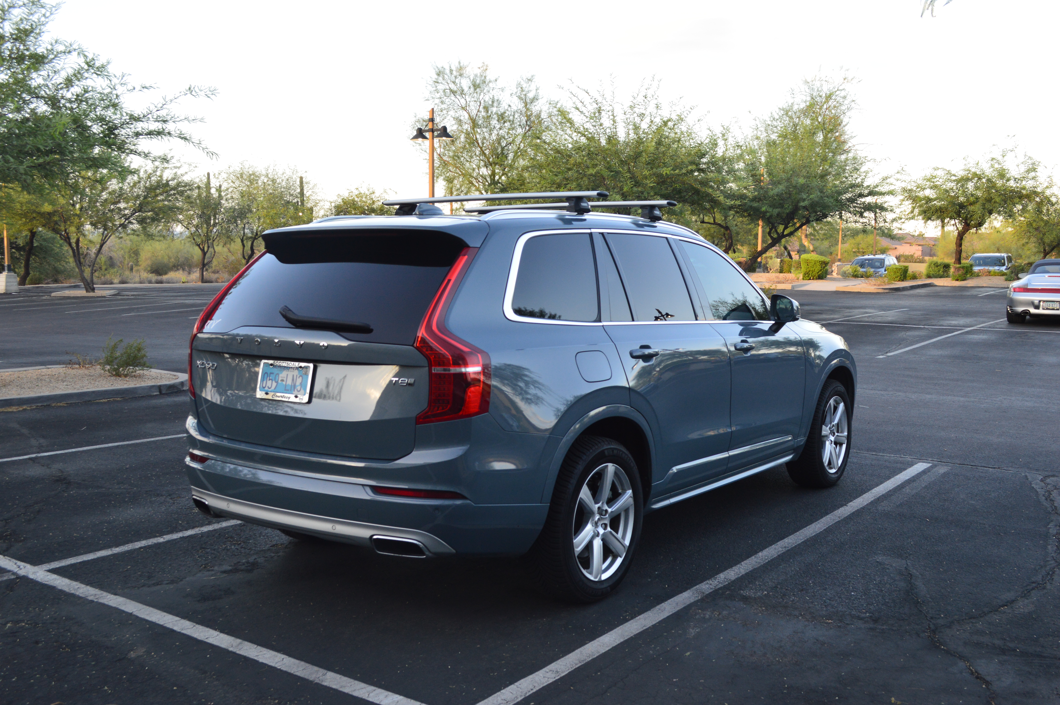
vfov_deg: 36.8
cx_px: 530
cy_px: 352
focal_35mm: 36
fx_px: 1059
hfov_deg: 53.2
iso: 400
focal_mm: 24
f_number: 9
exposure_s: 1/100
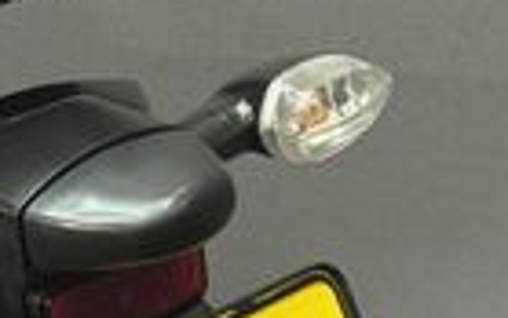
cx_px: 227
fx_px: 3255
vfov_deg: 5.5
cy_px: 530
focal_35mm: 235
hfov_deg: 8.9
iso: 160
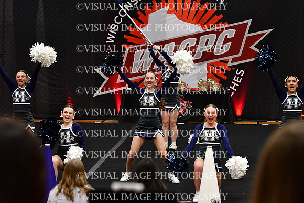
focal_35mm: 129
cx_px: 152
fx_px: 1090
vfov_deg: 10.6
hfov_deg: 15.9
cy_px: 102
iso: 4000
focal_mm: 86
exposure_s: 1/500
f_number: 4
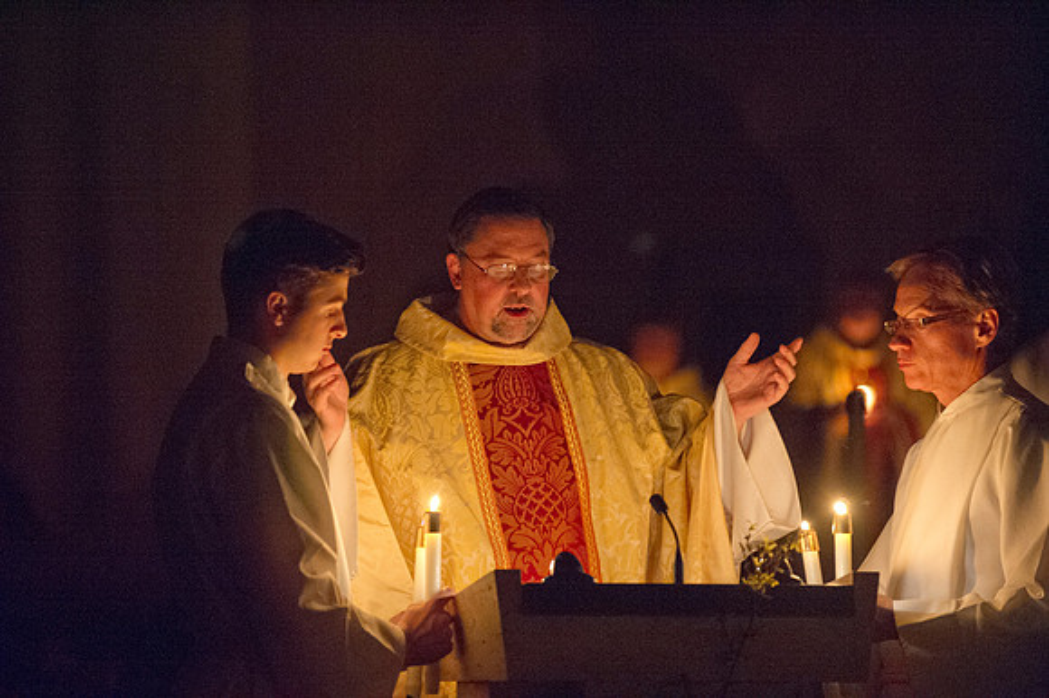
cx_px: 524
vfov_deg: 6.9
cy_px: 349
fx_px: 5824
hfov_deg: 10.3
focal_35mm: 200
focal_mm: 200
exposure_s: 1/80
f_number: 2.8
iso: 12800
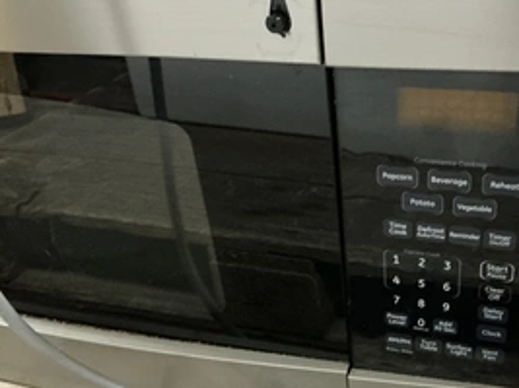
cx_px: 363
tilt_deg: -32.1
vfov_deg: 34.0
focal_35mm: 42
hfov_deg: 43.9
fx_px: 629
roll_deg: +3.8
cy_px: 264
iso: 500
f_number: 1.8
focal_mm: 3
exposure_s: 1/24
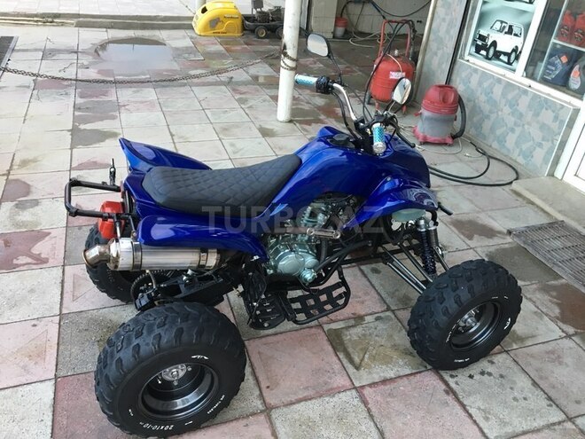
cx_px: 292
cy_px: 220
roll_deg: -6.2
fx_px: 490
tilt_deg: -30.9
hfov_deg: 61.7
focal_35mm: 29
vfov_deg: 48.2
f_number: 2.2
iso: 50
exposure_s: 1/33
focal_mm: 4.15
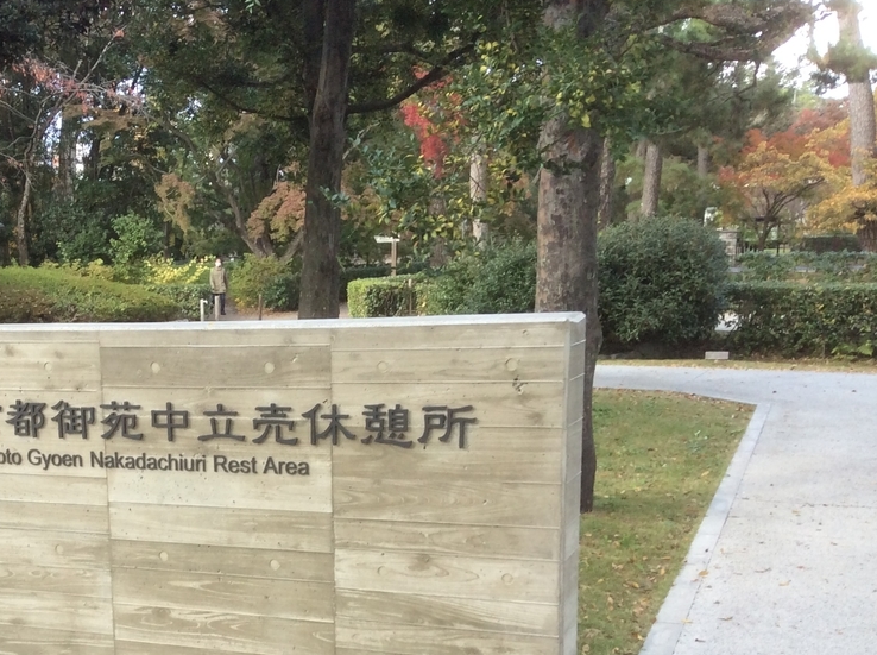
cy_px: 524
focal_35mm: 52
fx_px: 1315
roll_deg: +0.7
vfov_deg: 27.4
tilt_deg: -13.1
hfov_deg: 36.0
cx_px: 210
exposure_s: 1/120
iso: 40
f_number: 2.4
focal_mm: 3.3
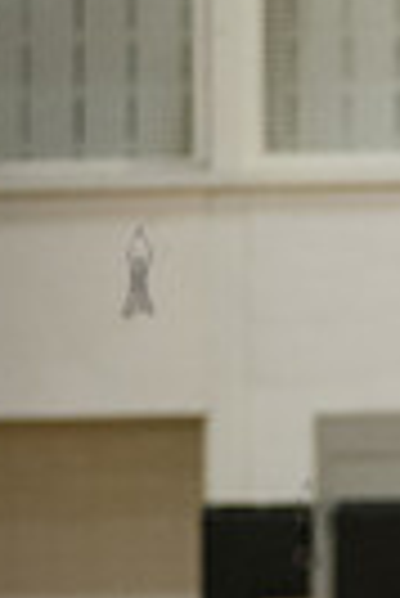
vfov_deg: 5.8
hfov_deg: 3.9
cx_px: 643
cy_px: 652
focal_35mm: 355
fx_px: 5901
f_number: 3.2
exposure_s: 1/400
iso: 5000
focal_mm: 105
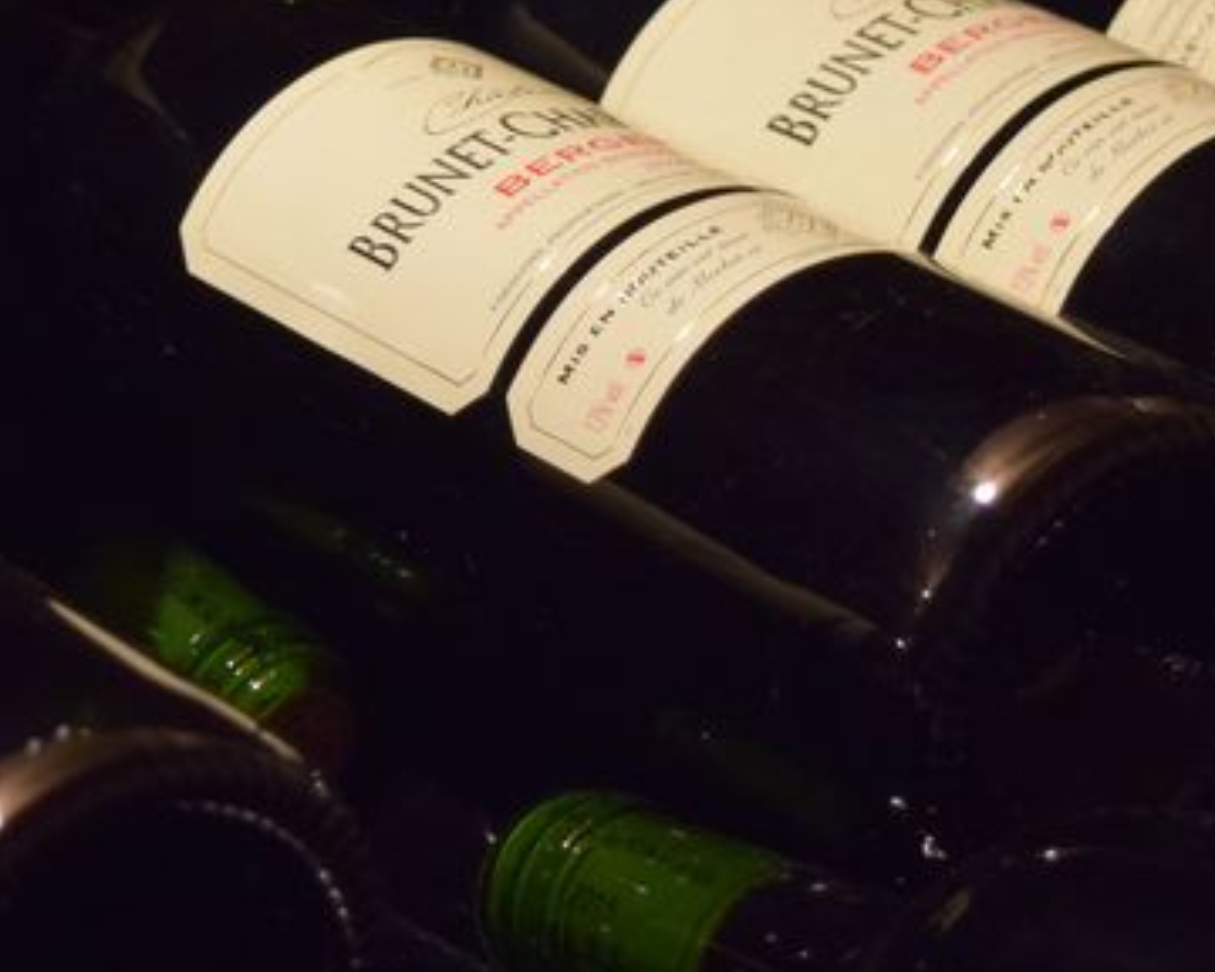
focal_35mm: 168
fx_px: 6041
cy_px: 273
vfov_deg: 9.2
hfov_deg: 11.4
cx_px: 267
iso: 1600
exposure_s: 1/8
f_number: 5
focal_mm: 42
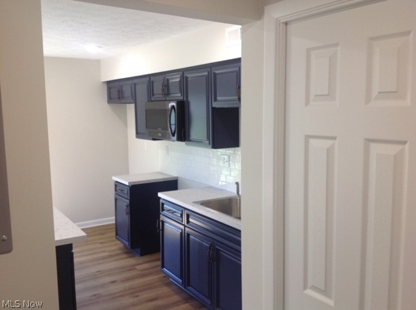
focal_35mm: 35
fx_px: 420
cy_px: 155
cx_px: 208
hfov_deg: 52.7
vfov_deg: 40.6
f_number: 2.4
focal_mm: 4.28
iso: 50
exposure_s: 1/40
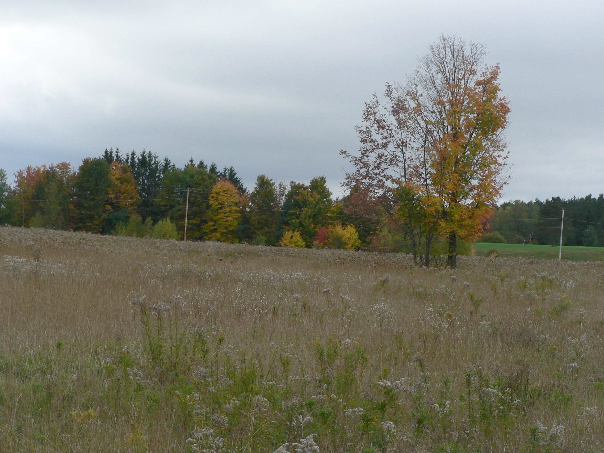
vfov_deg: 15.2
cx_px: 302
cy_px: 226
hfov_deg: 20.2
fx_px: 1693
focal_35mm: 97
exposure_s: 1/320
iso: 80
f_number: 4
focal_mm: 16.2
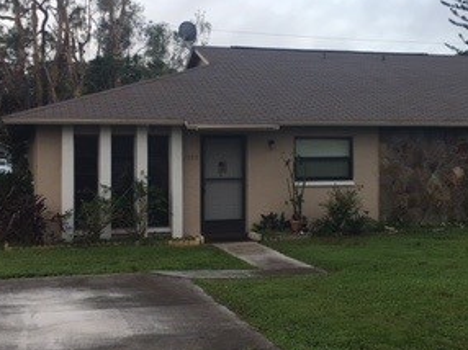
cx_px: 344
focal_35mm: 65
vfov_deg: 22.6
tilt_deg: +0.3
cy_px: 164
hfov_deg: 29.4
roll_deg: -0.6
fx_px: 878
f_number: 2.2
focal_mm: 4.15
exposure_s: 1/120
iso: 25
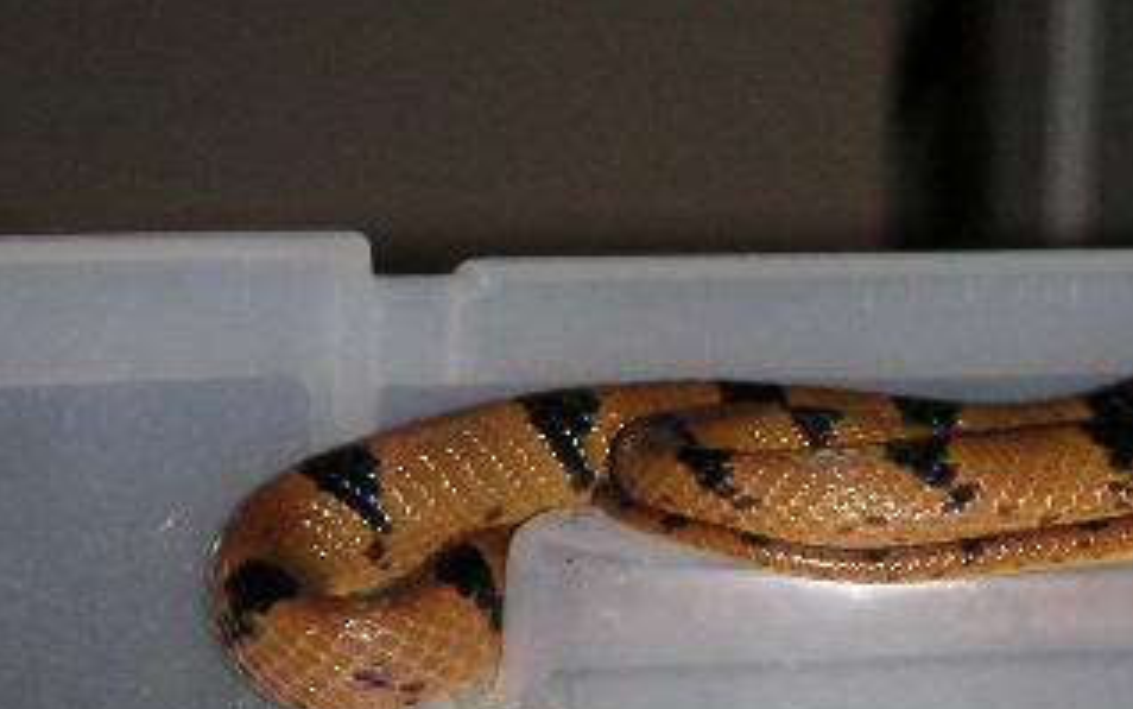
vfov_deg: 5.5
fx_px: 7321
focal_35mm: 237
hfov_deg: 8.8
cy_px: 702
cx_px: 962
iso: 160
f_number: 3.6
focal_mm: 17.1
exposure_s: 1/111
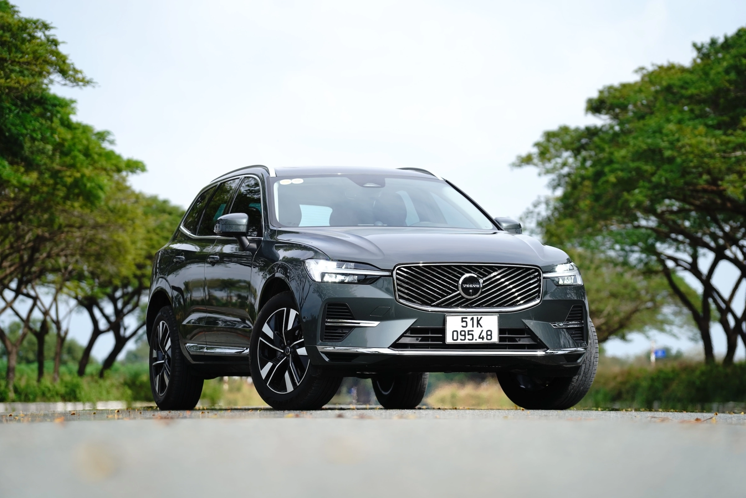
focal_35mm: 144
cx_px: 373
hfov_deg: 14.3
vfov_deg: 9.5
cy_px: 249
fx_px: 2984
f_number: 4
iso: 250
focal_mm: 144
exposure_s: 1/1600
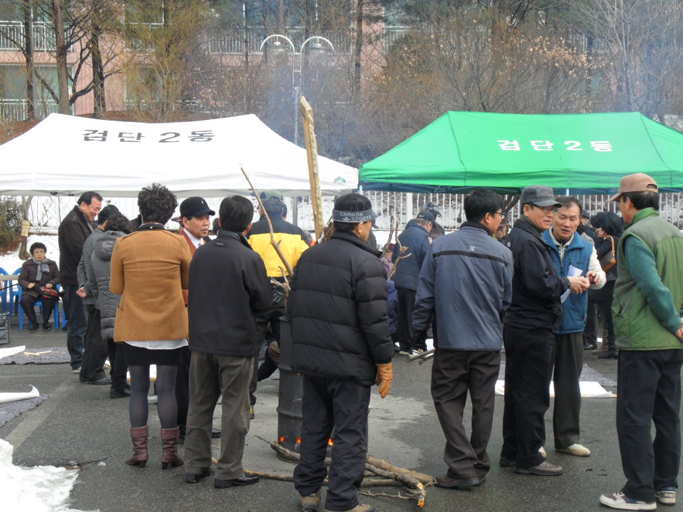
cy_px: 256
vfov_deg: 24.4
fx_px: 1184
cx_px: 342
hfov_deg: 32.2
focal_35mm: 60
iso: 80
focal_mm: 10.7
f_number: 5.1
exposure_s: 1/125
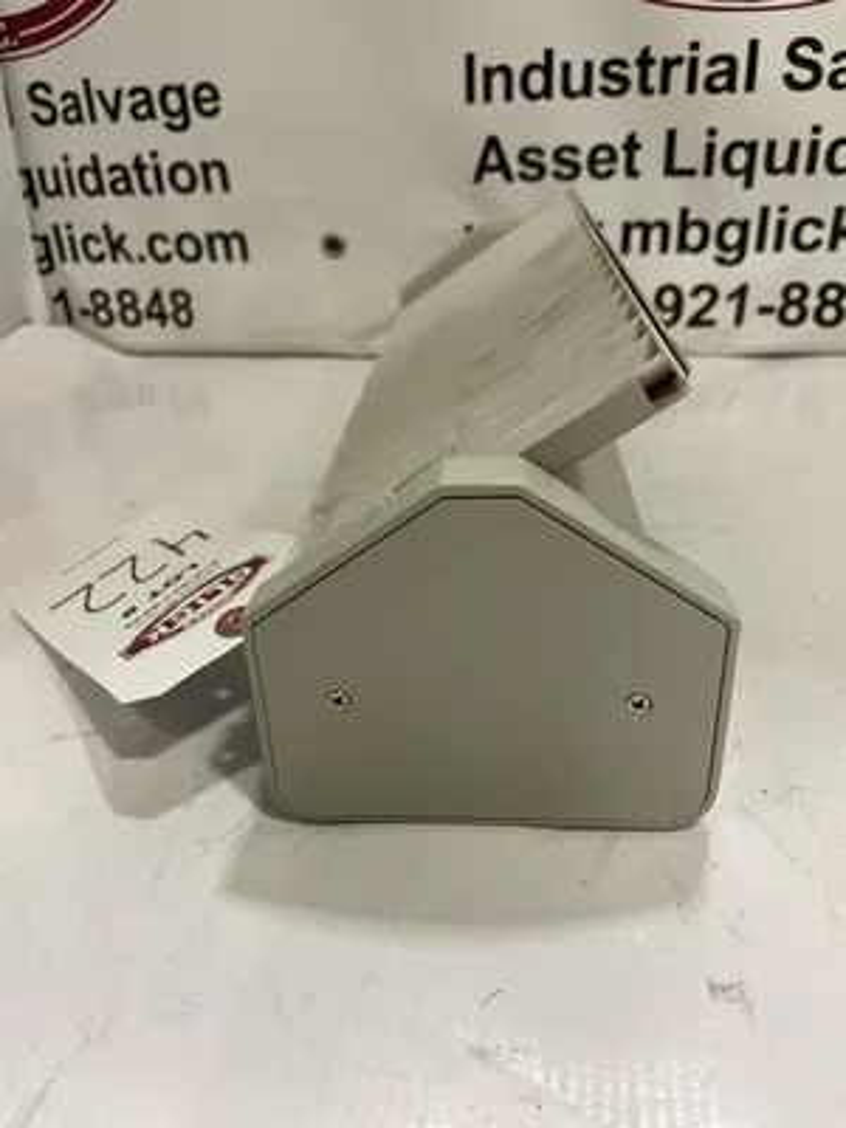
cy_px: 564
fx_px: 847
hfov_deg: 53.1
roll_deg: +2.1
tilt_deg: -28.9
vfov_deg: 67.3
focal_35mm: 26
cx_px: 423
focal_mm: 4.2
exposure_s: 1/60
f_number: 1.6
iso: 125
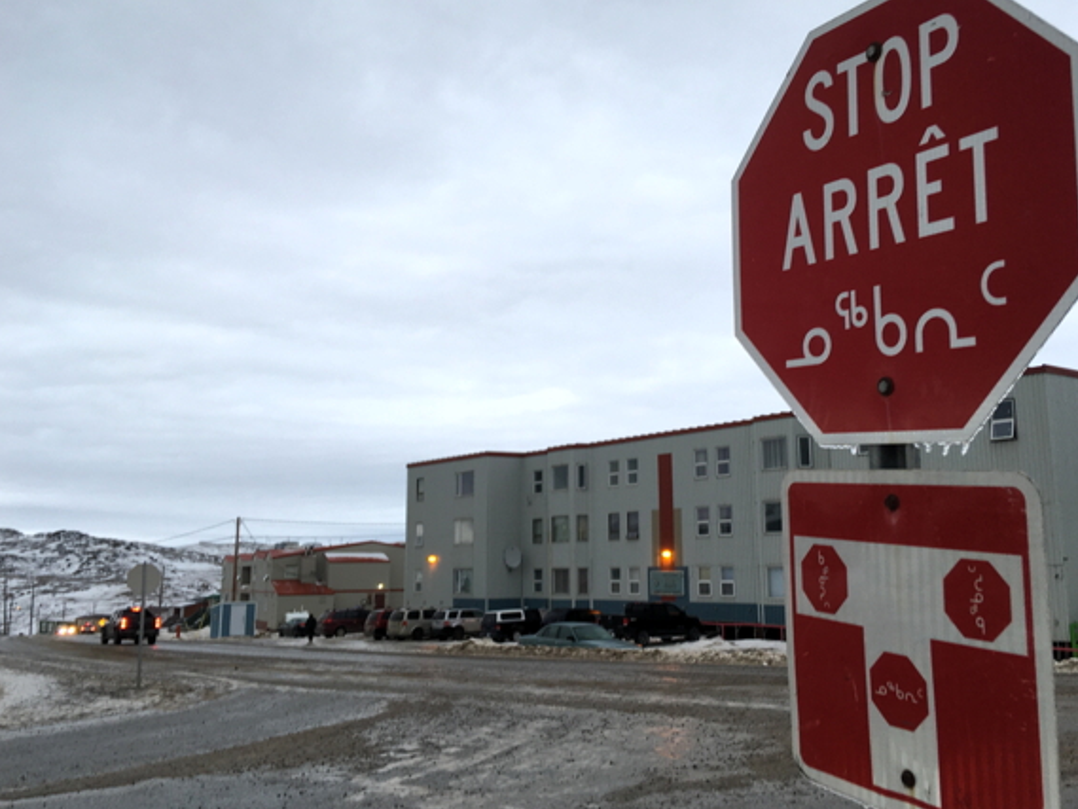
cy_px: 379
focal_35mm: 33
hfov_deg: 55.3
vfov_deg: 42.9
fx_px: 1028
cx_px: 578
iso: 25
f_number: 2.2
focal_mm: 4.15
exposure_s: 1/60
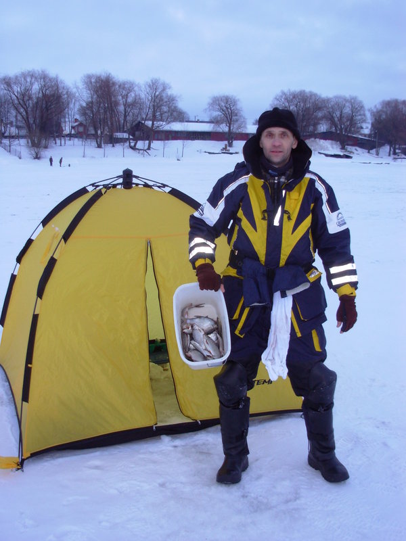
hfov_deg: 37.7
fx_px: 594
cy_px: 270
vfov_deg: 49.0
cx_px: 203
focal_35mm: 38
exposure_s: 1/49.4
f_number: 2.9
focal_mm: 6.3
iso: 50
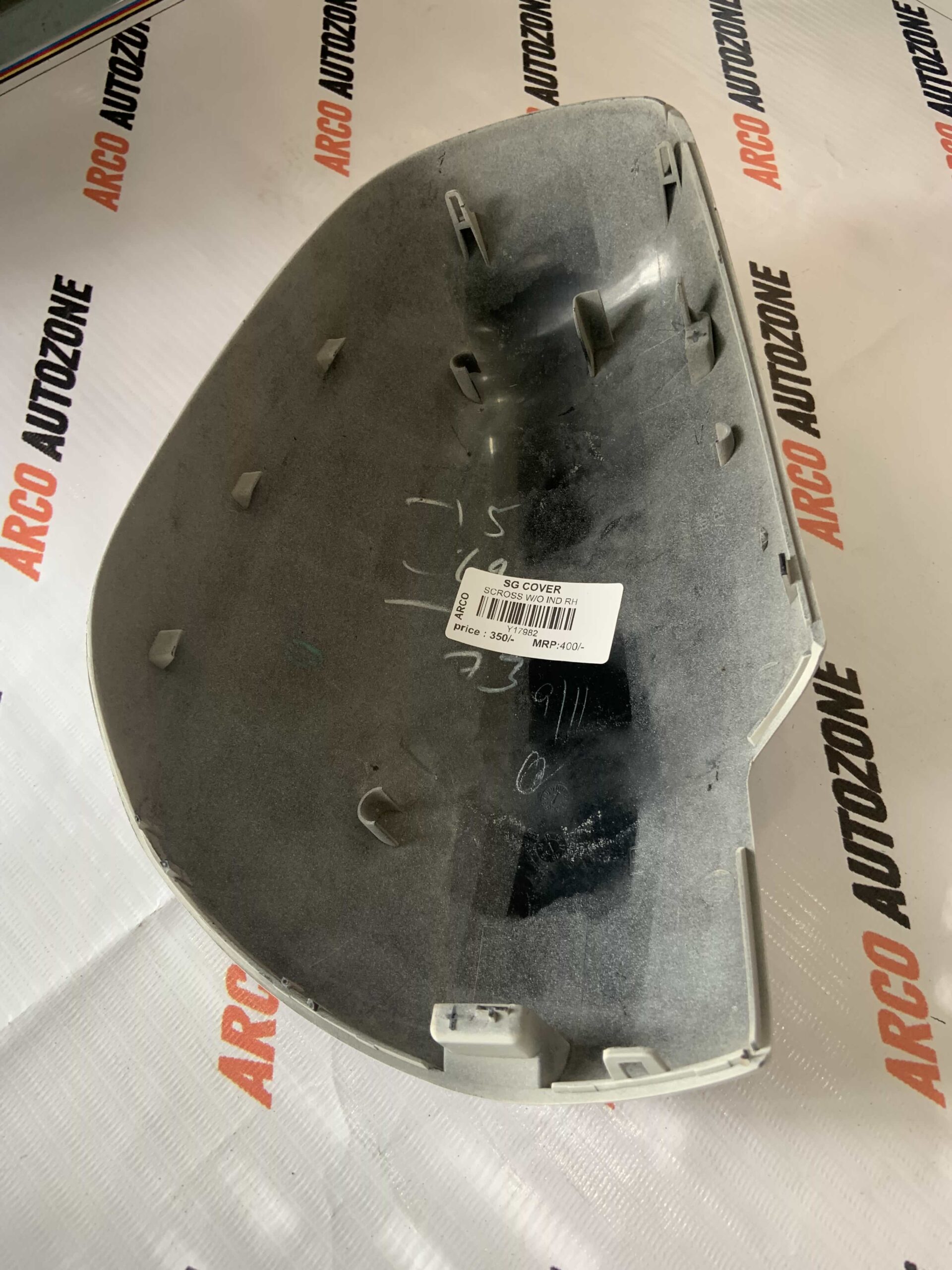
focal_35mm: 26
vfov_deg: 67.3
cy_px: 635
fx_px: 953
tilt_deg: -63.8
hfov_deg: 53.1
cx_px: 476
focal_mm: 4.25
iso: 125
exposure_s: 1/60
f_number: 1.8
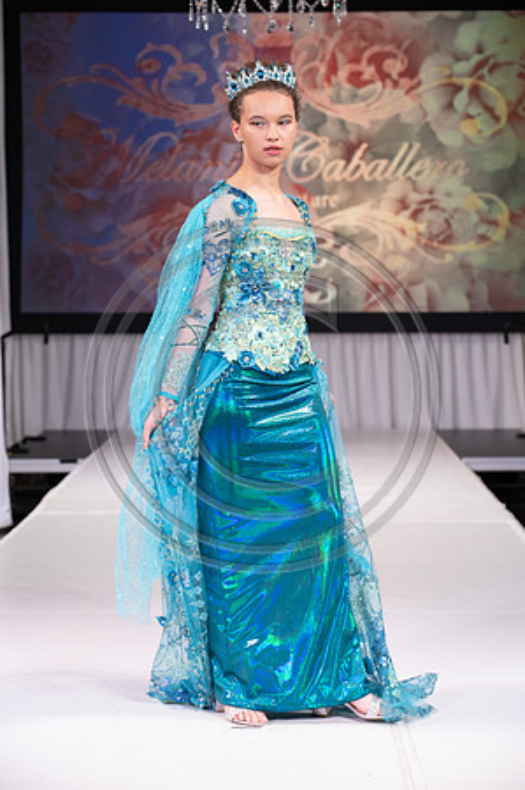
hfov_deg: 14.8
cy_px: 395
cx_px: 262
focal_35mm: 92
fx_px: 2017
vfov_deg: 22.2
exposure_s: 1/400
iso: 2000
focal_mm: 92
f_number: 5.6
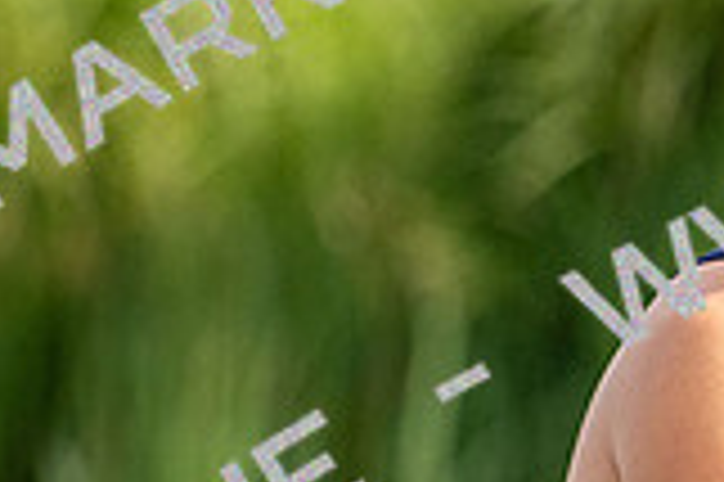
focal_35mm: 2168
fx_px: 43556
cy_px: 360
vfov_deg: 0.6
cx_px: 1115
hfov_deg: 1.0
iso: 640
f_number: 4.5
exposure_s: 1/2500
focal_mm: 400
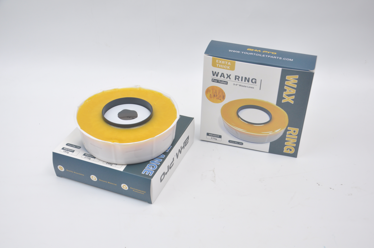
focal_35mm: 52
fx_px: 540
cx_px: 190
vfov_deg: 25.9
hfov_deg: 38.2
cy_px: 126
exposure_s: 1/80
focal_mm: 34
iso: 320
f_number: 6.3
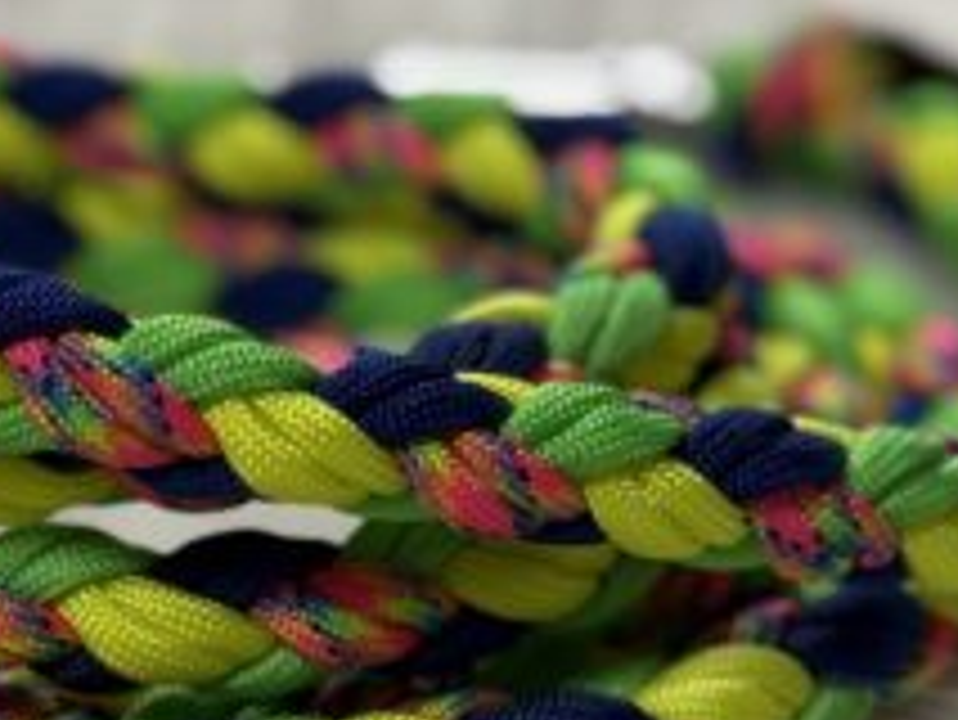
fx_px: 3738
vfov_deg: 11.0
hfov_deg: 14.5
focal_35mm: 135
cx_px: 135
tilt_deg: -24.9
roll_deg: +1.4
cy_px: 315
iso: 64
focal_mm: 6.76
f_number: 1.78
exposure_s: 1/726
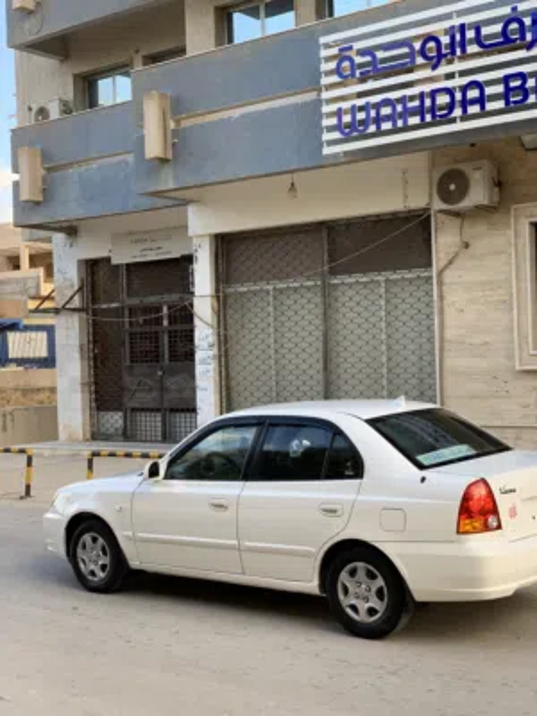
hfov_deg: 28.0
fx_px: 1076
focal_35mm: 52
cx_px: 268
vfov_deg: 36.8
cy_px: 358
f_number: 2.4
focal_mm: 6
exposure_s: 1/122
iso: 25
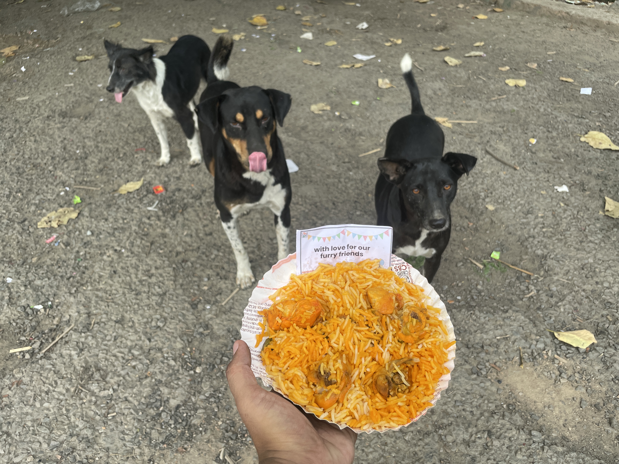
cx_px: 310
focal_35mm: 26
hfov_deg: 67.3
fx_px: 465
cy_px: 232
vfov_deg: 53.1
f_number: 1.6
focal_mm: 4.2
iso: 32
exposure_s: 1/310
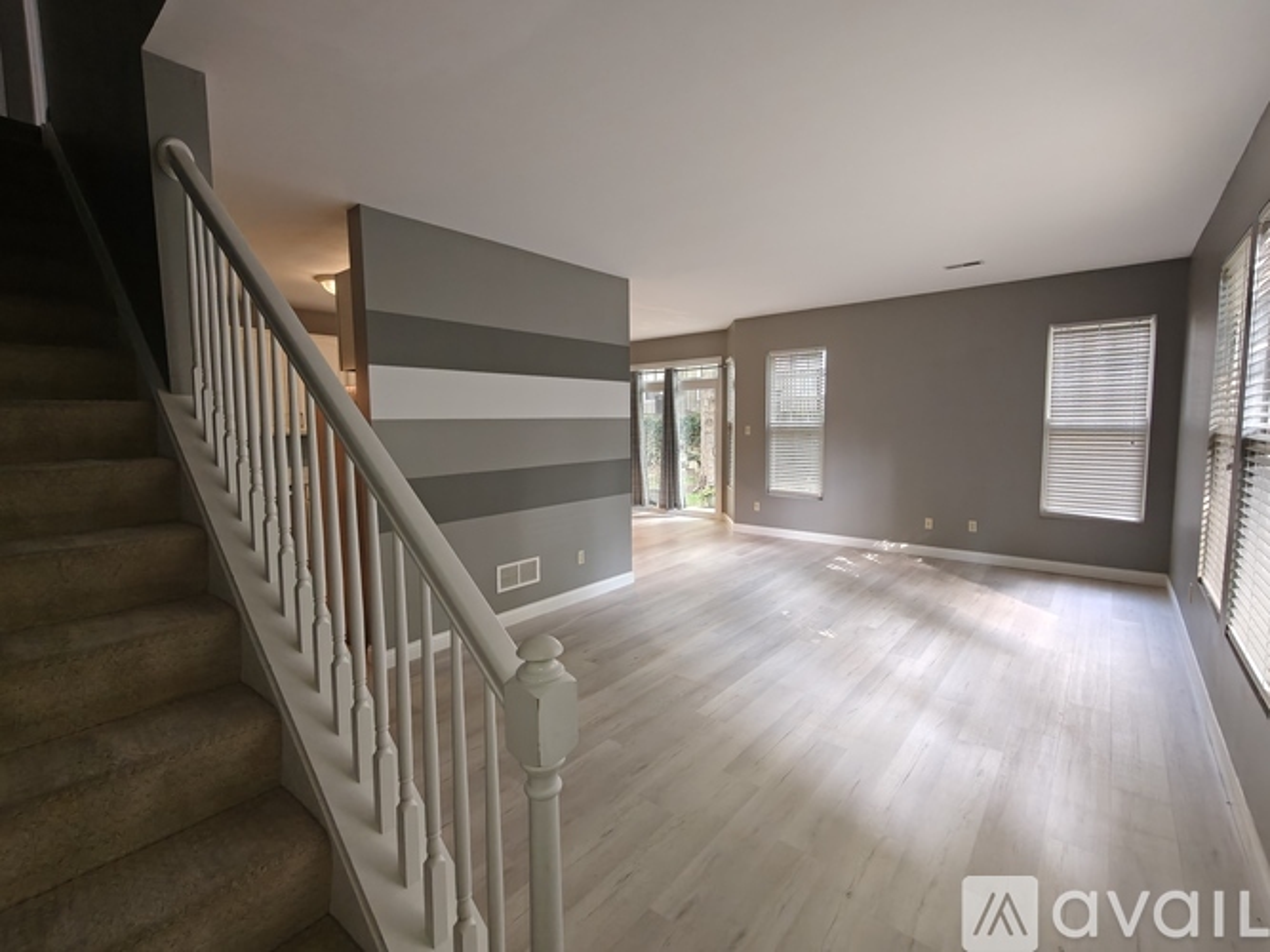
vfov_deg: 81.7
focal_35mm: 15
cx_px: 635
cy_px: 476
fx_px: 550
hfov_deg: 98.2
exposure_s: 1/63
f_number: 2
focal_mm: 2.3
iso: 3200
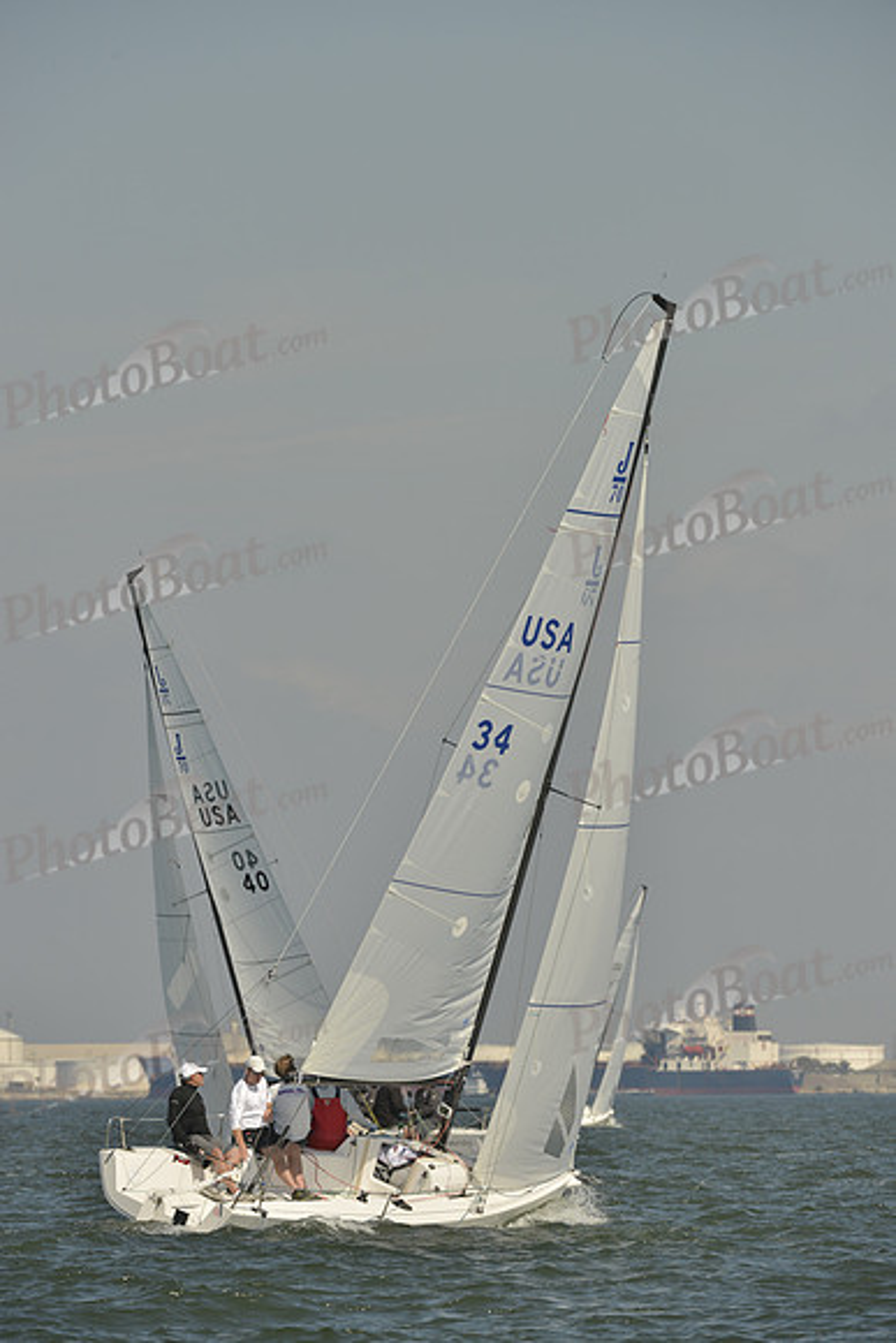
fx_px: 11192
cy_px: 672
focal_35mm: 300
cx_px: 448
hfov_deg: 4.6
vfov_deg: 6.9
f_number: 9
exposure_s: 1/1250
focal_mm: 300
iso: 280
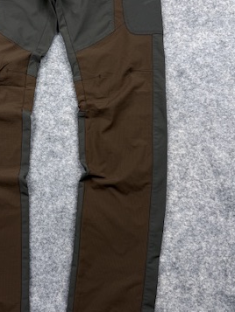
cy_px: 106
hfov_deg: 33.0
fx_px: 389
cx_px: 62
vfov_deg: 43.3
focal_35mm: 43
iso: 64
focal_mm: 6.76
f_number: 1.78
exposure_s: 1/121
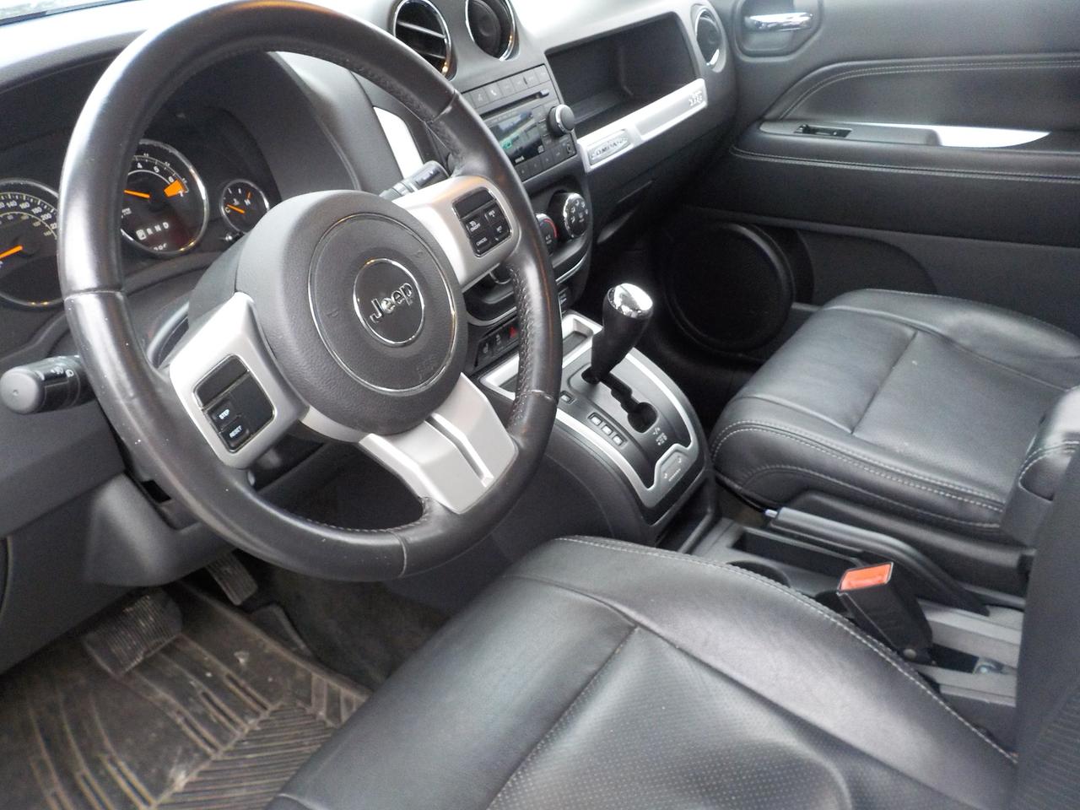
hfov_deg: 60.0
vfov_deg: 46.8
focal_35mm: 30
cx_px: 540
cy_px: 405
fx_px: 936
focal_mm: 4.1
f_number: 3.3
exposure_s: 1/30
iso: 320
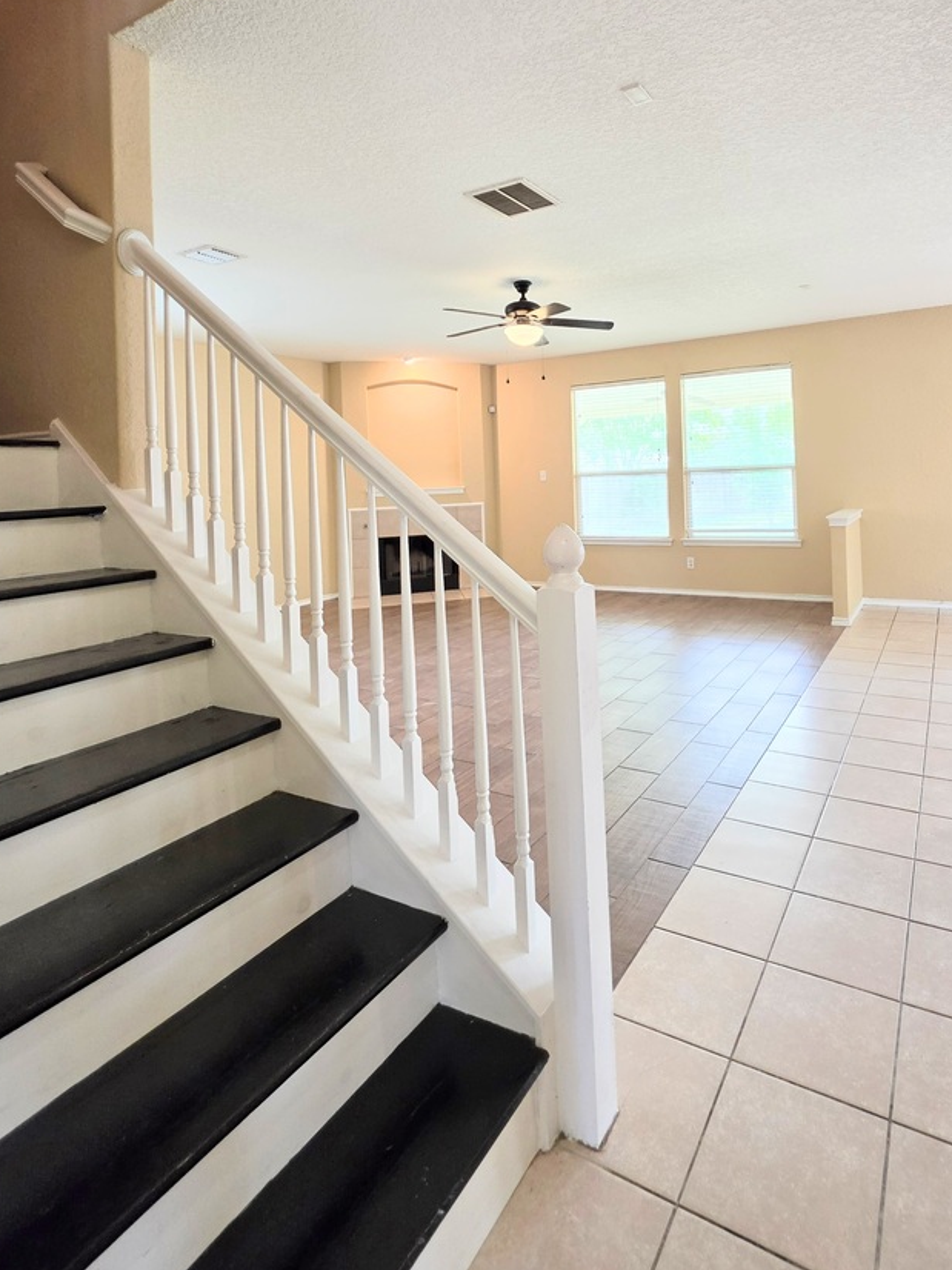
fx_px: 624
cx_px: 600
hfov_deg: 73.3
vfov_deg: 89.0
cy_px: 466
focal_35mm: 17
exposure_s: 1/120
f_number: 1.9
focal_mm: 2.2
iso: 125
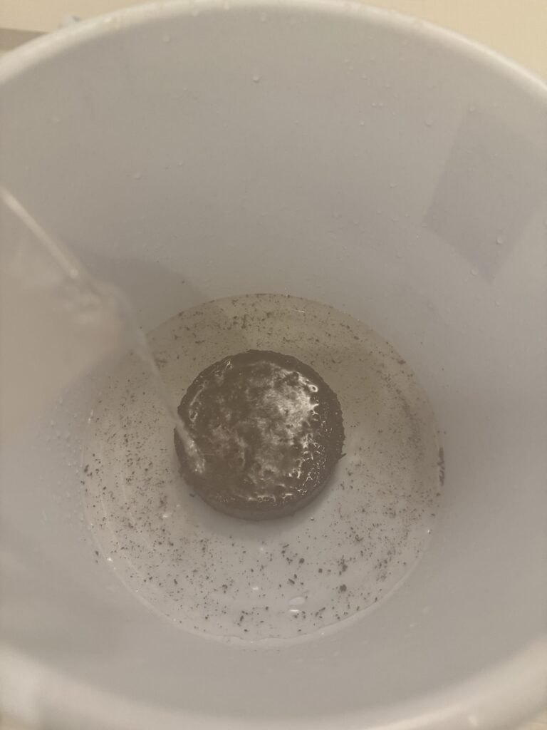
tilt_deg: -64.5
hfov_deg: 56.8
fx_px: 506
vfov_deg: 71.6
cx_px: 274
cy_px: 365
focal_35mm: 24
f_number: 1.78
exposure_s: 1/50
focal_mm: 6.76
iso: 320
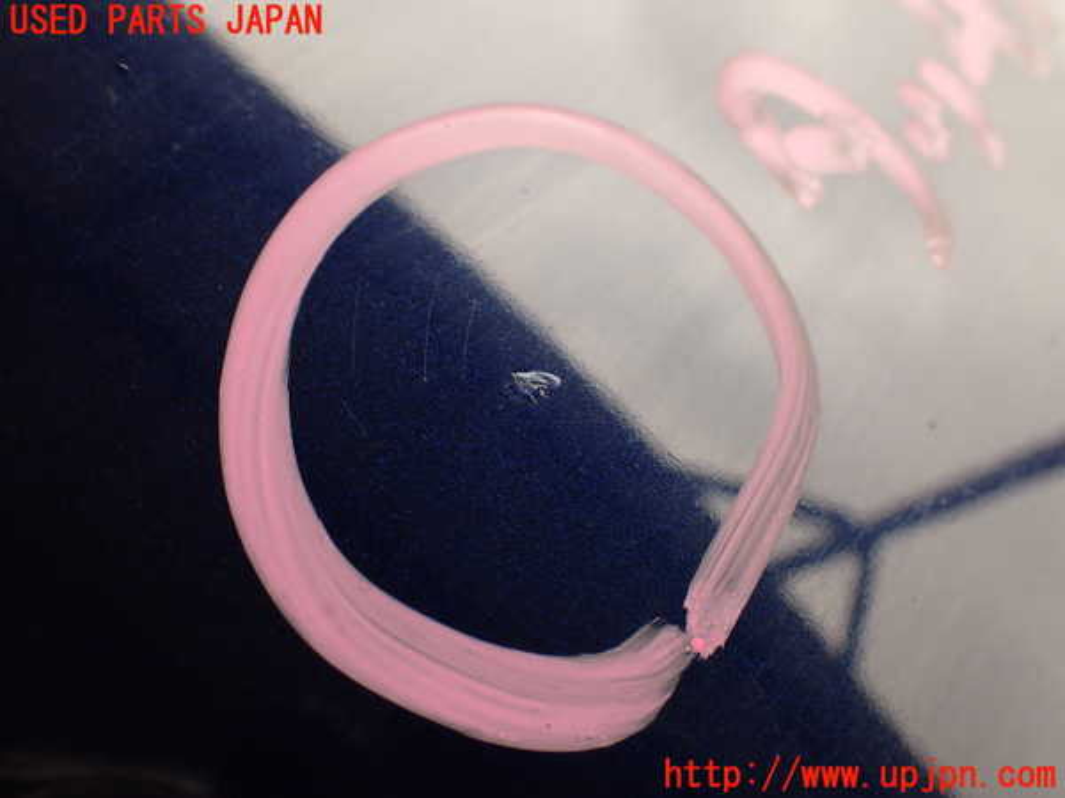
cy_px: 399
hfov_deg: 51.4
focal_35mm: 36
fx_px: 1108
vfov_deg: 39.7
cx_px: 532
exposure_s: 1/80
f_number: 3.5
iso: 100
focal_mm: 6.37
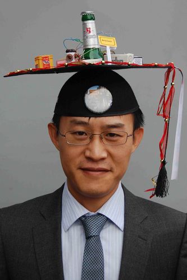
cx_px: 94
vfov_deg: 33.4
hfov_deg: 22.6
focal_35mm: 60
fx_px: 468
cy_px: 140
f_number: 5.6
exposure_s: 1/125
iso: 280
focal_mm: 40
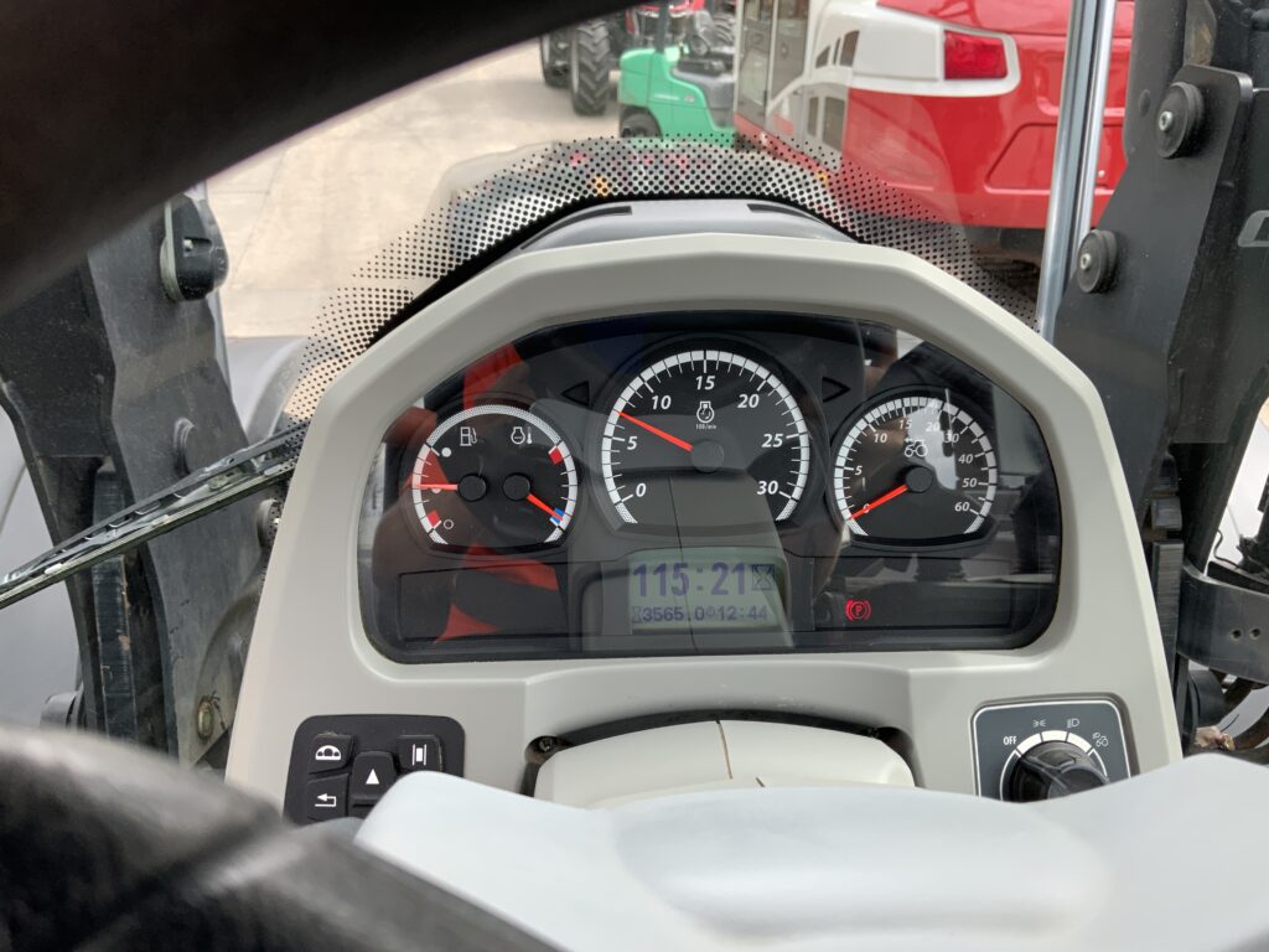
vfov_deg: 48.2
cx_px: 634
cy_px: 476
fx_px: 1063
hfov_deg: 61.7
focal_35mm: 29
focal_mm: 3
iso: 16
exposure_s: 1/217
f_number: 1.8
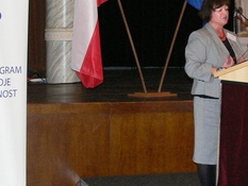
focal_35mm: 105
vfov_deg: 14.1
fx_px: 753
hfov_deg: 18.6
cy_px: 44
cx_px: 172
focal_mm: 9.6
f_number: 3.2
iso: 250
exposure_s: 1/30
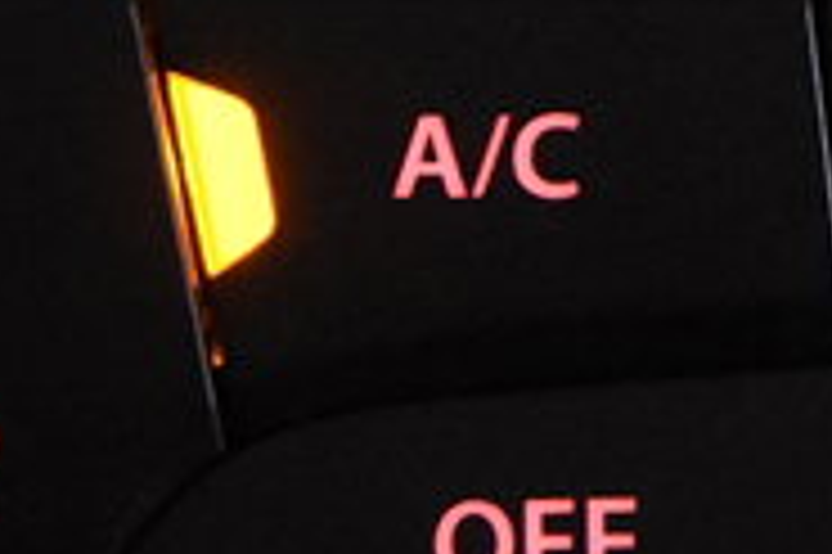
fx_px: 10770
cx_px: 1223
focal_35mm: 466
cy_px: -259
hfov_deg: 4.4
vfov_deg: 2.9
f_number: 3.5
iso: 7200
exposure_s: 1/80
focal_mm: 45
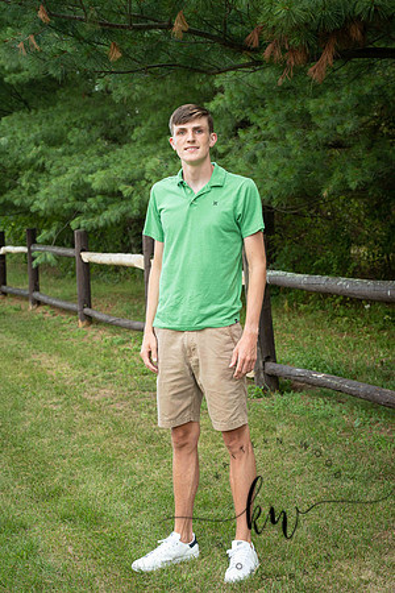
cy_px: 296
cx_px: 198
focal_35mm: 70
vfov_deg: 28.8
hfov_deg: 19.5
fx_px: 1152
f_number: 6.3
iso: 500
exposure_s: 1/200
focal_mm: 70
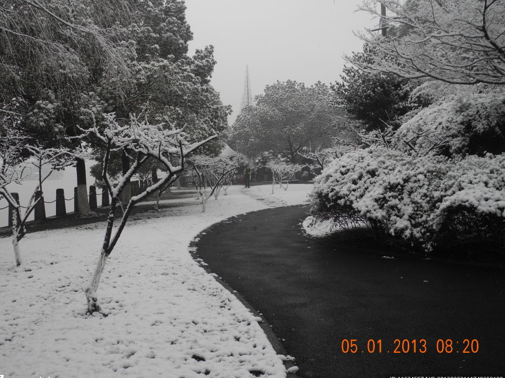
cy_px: 179
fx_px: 569
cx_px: 233
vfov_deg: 36.8
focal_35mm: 39
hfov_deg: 47.8
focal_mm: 7.4
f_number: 3.2
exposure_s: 1/180
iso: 100
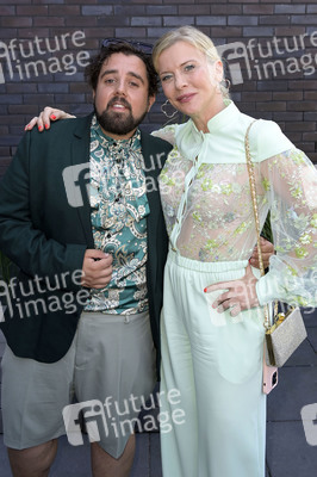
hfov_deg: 38.8
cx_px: 158
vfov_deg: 55.8
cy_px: 238
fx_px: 450
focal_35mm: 34
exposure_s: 1/250
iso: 800
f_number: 5.6
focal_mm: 34
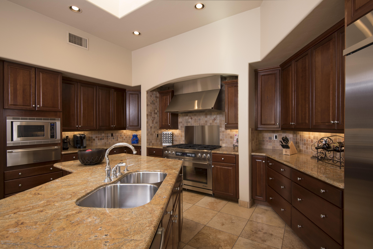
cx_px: 186
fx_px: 166
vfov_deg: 73.8
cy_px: 124
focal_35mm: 16
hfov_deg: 96.7
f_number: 7.1
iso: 200
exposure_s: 1/20
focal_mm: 16
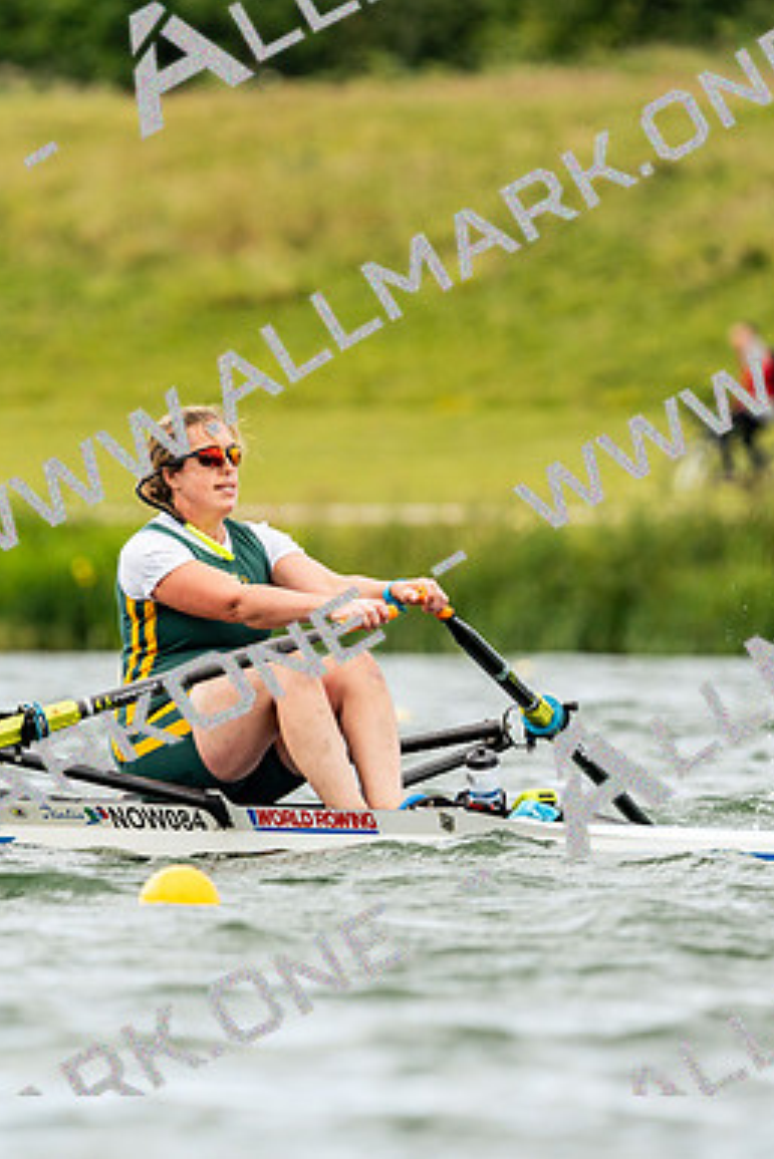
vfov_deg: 3.2
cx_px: 295
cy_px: 580
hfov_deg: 2.1
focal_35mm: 648
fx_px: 20878
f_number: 6.3
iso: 640
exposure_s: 1/2000
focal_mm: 430
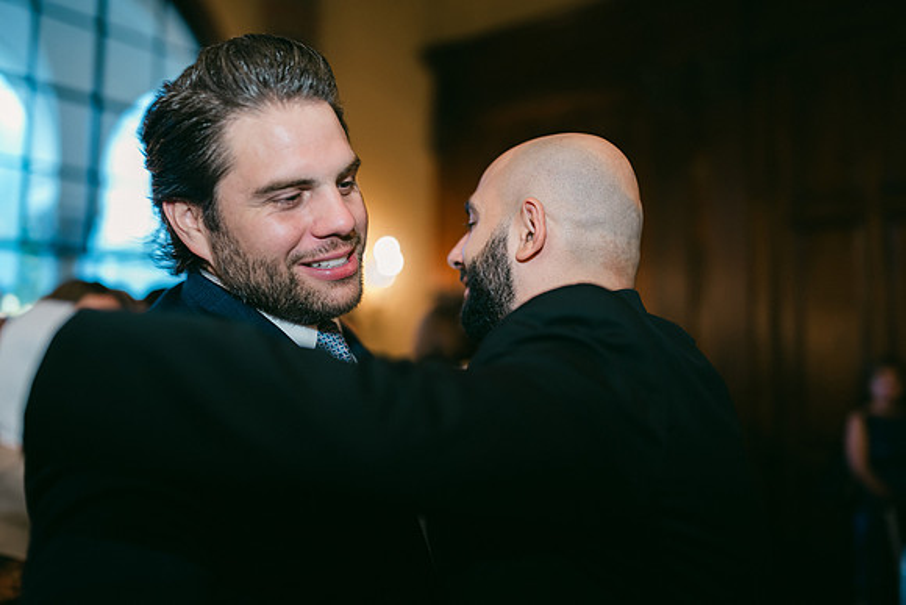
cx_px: 453
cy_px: 302
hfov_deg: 54.4
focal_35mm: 35
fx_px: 881
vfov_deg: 37.9
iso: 640
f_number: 1.2
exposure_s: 1/125
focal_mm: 35
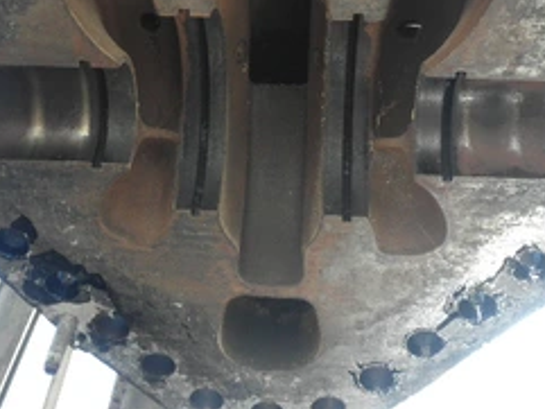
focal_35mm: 58
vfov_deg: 25.1
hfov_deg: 33.2
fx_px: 914
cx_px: 253
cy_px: 122
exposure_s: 1/160
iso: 64
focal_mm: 6.1
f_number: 3.2
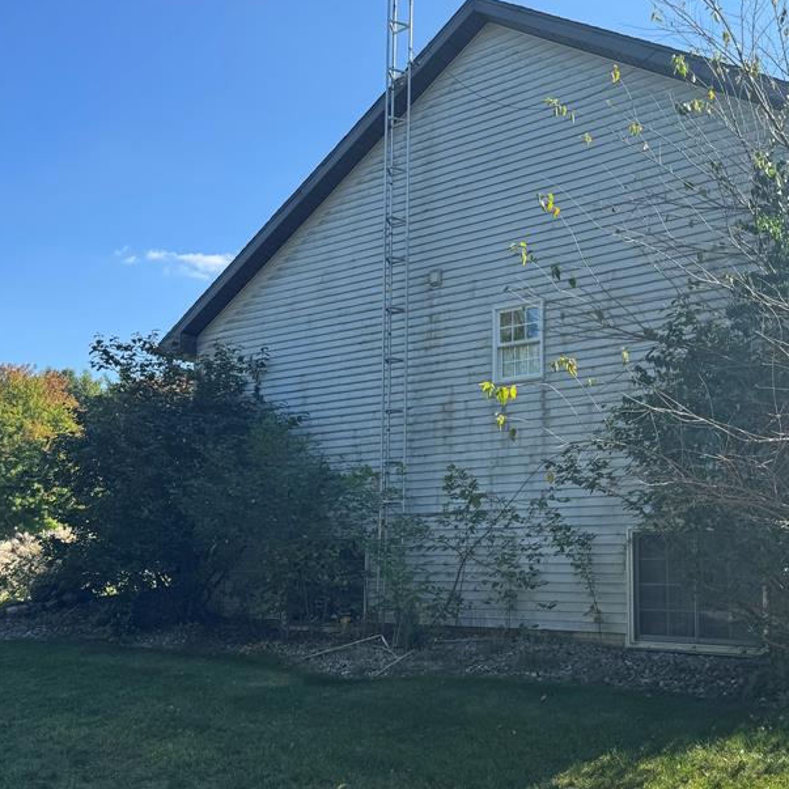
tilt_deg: +6.2
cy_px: 455
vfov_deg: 45.9
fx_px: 928
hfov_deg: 44.7
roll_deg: +0.0
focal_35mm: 36
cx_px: 581
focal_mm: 6.76
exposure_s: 1/925
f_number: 1.78
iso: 80
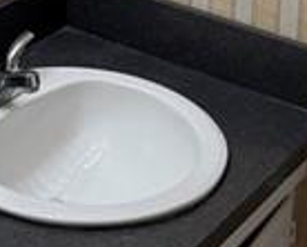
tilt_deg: -11.2
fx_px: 1184
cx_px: 120
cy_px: -227
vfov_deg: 11.0
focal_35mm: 130
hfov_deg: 14.8
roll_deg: -3.1
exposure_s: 1/217
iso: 100
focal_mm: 6.76
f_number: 1.78
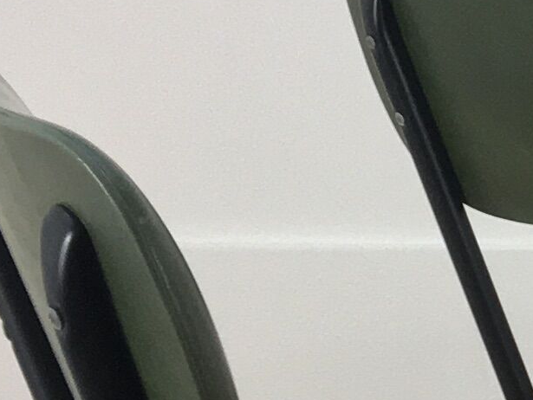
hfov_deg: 9.1
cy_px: 771
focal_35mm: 190
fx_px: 2927
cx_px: 1361
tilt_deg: -21.3
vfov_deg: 7.5
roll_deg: +0.4
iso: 40
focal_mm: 4.15
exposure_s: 1/33
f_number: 2.2
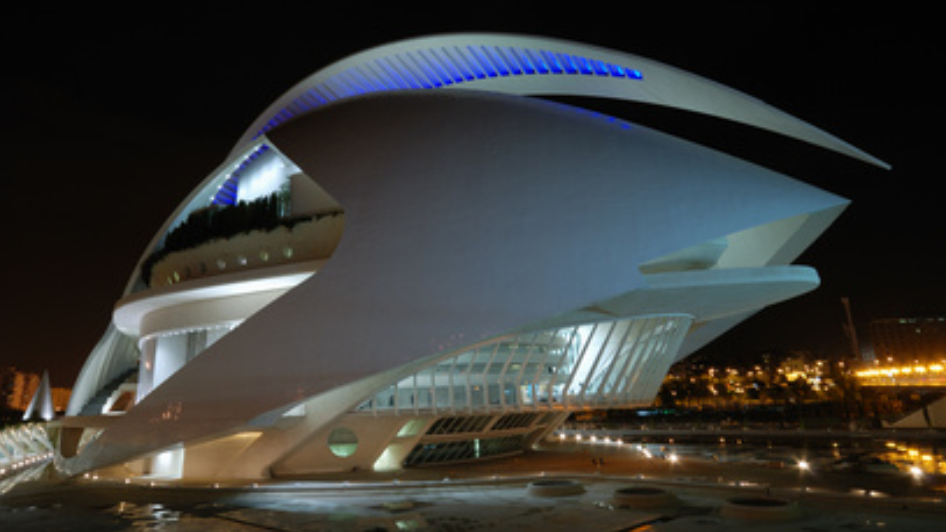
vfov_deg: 46.6
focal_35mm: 25
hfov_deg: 75.1
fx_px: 616
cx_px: 473
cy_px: 224
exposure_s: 9
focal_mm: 15
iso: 100
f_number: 14
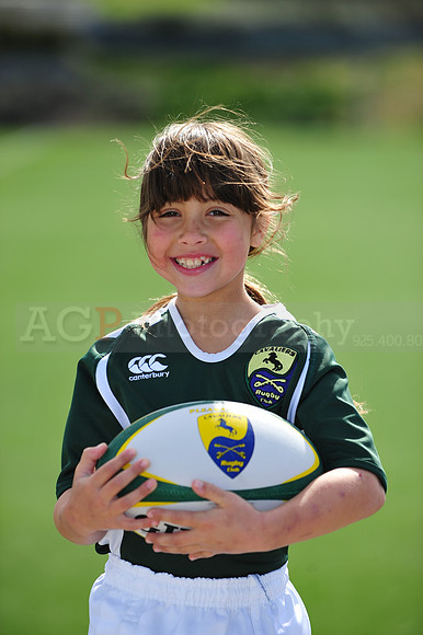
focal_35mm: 200
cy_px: 318
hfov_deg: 6.9
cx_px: 212
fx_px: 3529
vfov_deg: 10.3
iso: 200
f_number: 4.5
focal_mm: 200
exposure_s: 1/1000
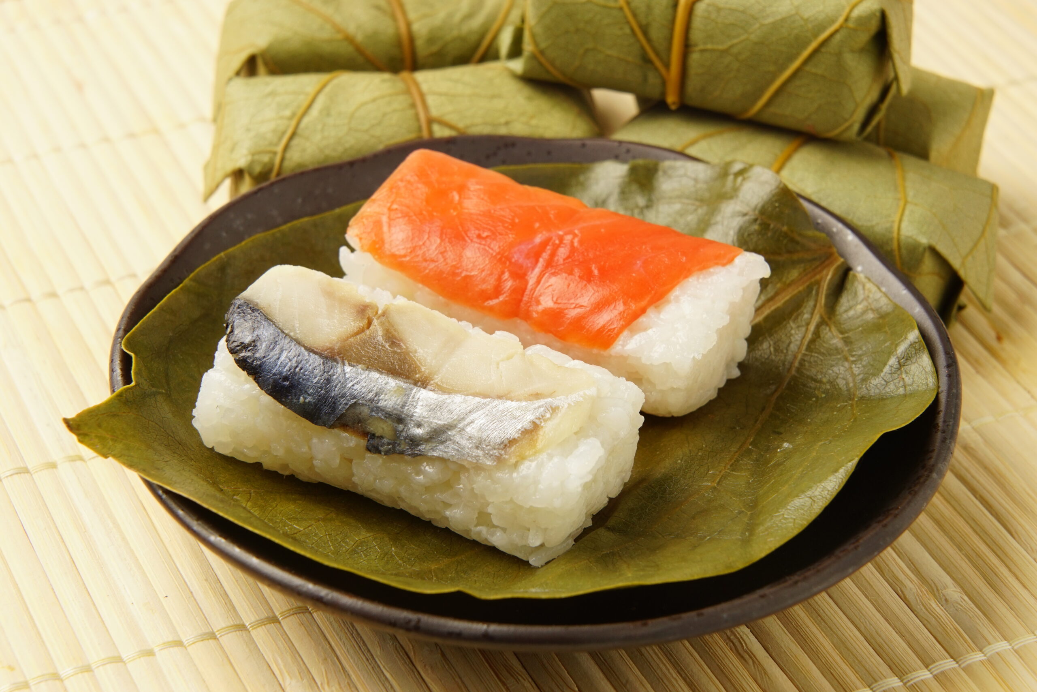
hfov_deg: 27.0
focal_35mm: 75
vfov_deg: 18.2
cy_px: 346
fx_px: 2160
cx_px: 518
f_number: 13
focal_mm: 75
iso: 320
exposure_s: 1/125
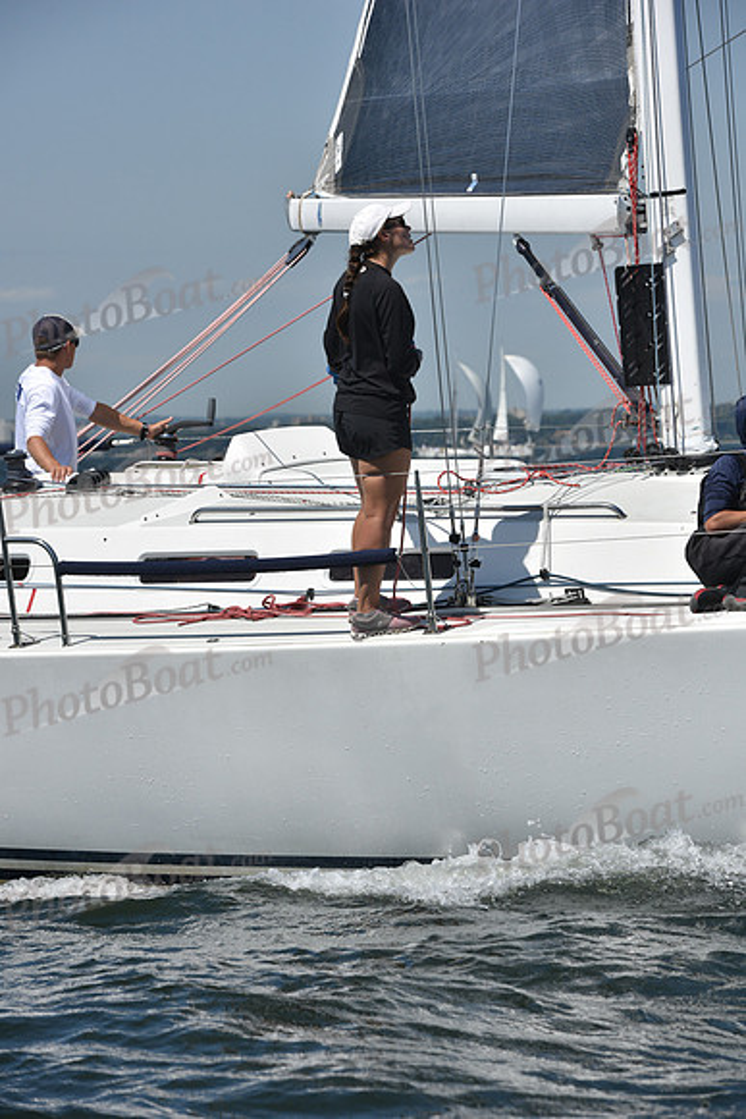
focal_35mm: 150
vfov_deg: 13.7
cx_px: 373
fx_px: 4659
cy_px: 560
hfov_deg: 9.2
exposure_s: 1/1250
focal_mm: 150
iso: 250
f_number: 10
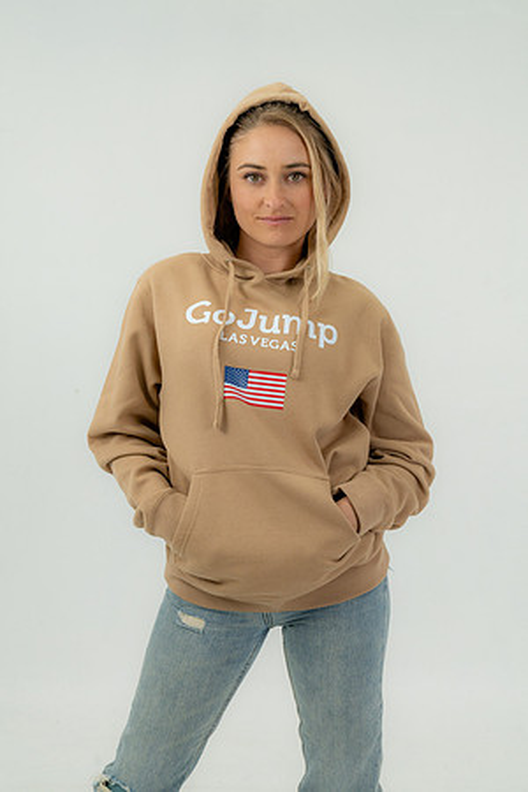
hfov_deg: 24.2
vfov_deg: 35.6
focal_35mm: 56
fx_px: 1232
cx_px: 264
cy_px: 396
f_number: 8
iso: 800
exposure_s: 1/160
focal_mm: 56
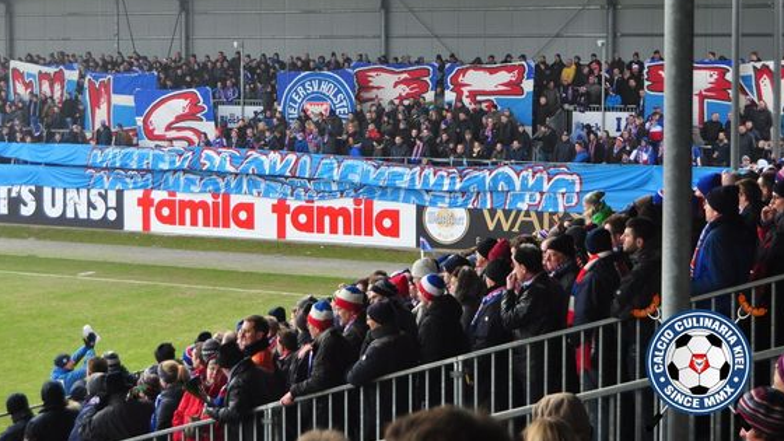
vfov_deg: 18.8
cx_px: 393
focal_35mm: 64
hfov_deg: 32.8
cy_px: 178
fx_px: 1330
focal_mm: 40
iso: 320
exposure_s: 1/160
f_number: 5
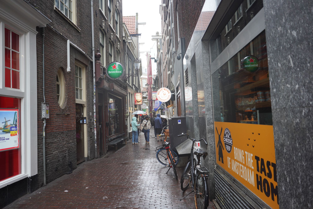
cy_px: 104
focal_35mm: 24
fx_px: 209
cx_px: 156
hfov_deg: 73.7
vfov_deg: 53.1
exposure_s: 1/100
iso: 100
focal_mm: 24
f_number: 2.8
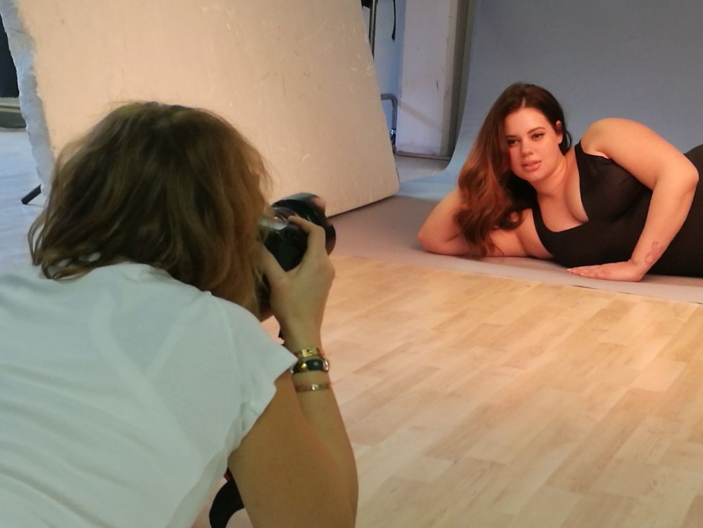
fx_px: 1361
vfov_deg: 21.9
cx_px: 395
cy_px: 306
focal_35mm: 67
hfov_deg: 28.9
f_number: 2.2
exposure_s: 1/16.7
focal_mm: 4.5
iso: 640
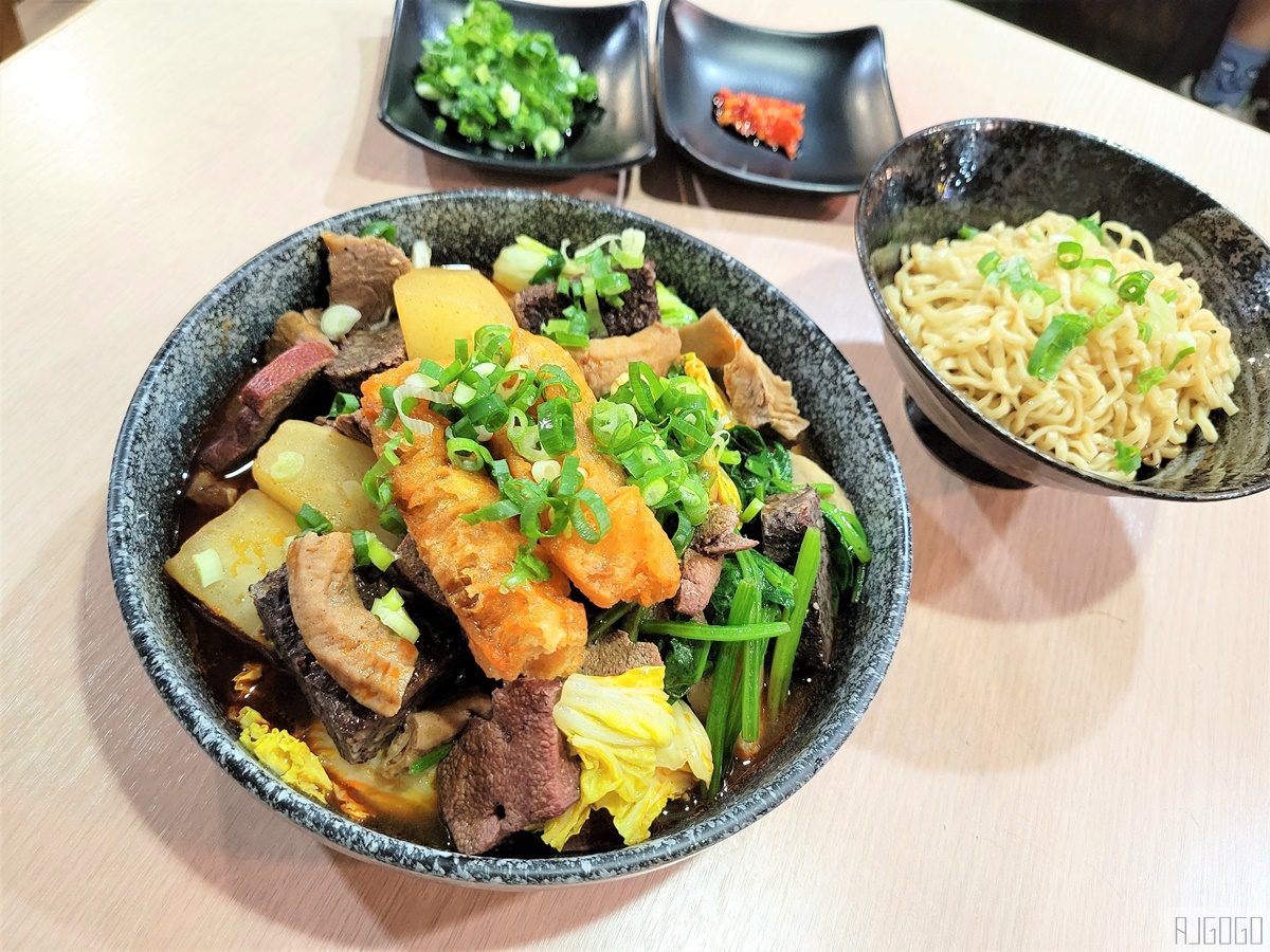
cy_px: 476
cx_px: 635
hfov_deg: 67.3
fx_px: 954
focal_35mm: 26
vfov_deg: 53.1
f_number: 1.8
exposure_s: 1/30
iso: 640
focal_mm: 5.4
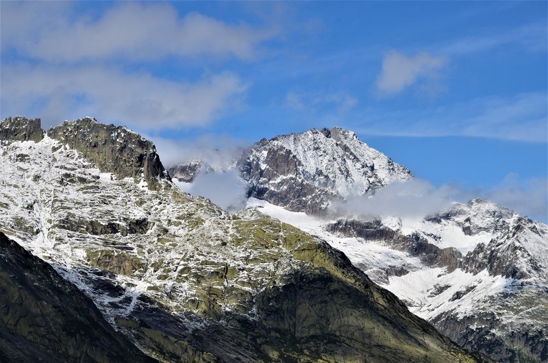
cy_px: 182
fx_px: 1595
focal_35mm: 105
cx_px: 274
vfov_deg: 13.0
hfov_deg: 19.5
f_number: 11
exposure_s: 1/500
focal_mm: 70
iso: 320
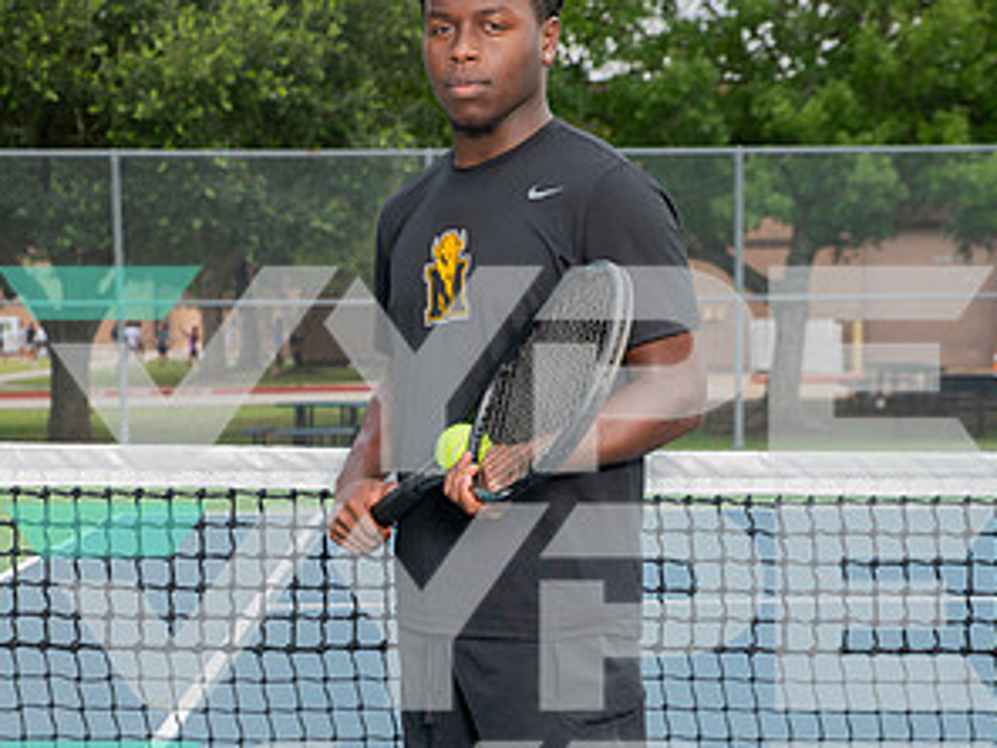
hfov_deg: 25.7
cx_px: 502
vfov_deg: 19.2
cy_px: 610
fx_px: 2189
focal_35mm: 76
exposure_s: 1/250
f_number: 6.3
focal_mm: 52
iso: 100
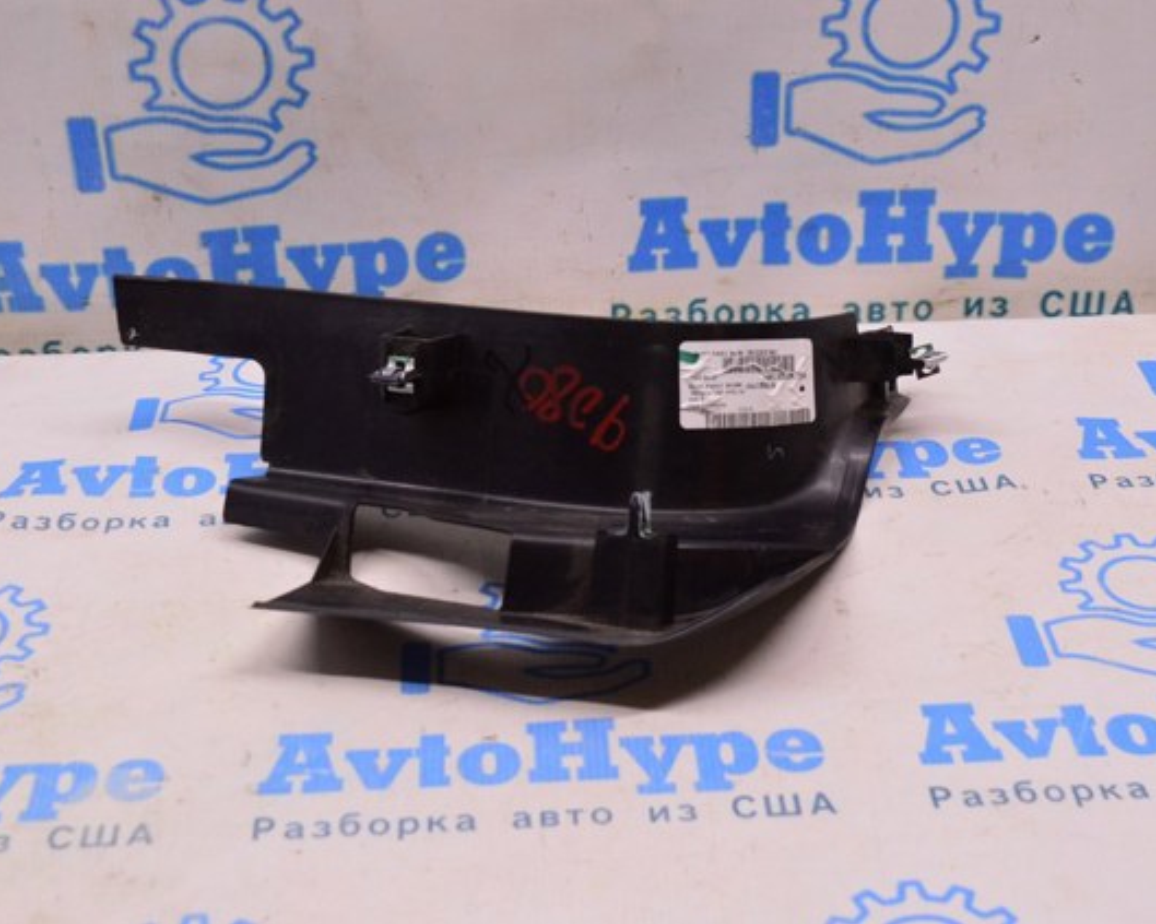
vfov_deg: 25.6
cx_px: 583
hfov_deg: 31.7
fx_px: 2038
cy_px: 462
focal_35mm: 60
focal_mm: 35
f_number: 6.3
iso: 1600
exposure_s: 1/125
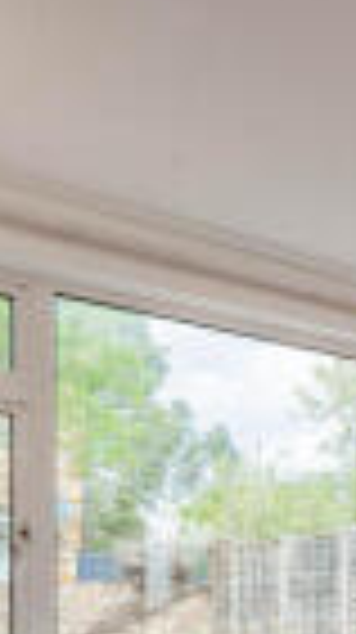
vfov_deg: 39.2
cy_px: 641
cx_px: 739
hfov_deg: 17.3
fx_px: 774
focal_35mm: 46
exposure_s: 1/20
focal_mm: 13
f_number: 9
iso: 320
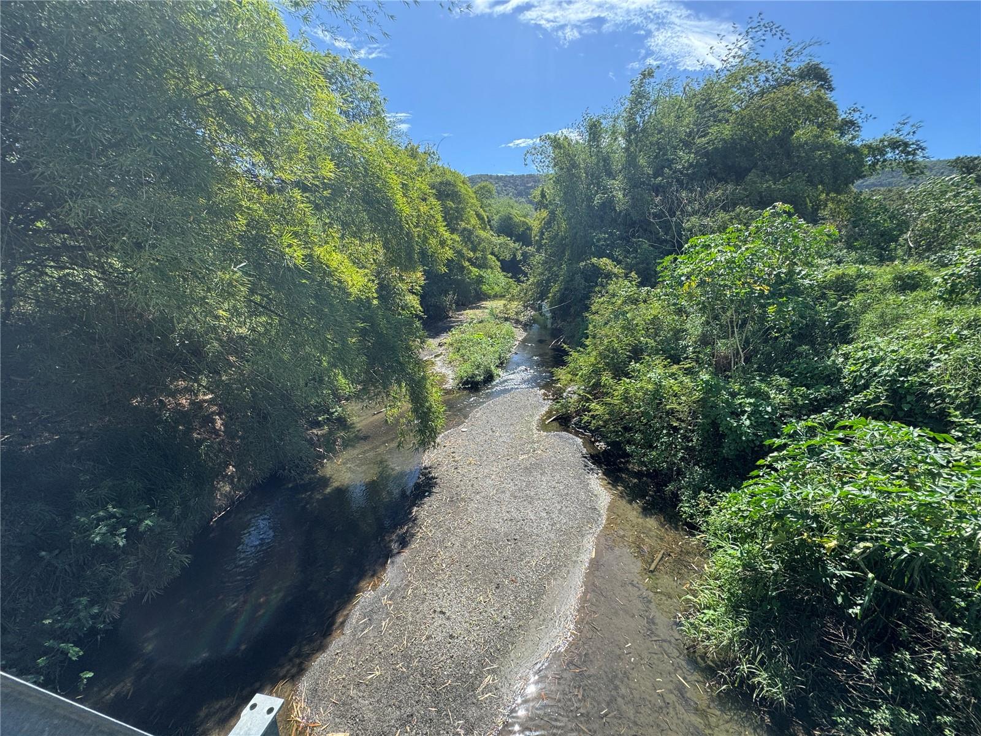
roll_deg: -0.5
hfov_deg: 102.1
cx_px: 490
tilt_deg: -16.4
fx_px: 397
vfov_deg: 85.7
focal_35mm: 14
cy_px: 368
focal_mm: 2.22
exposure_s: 1/664
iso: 50
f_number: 2.2
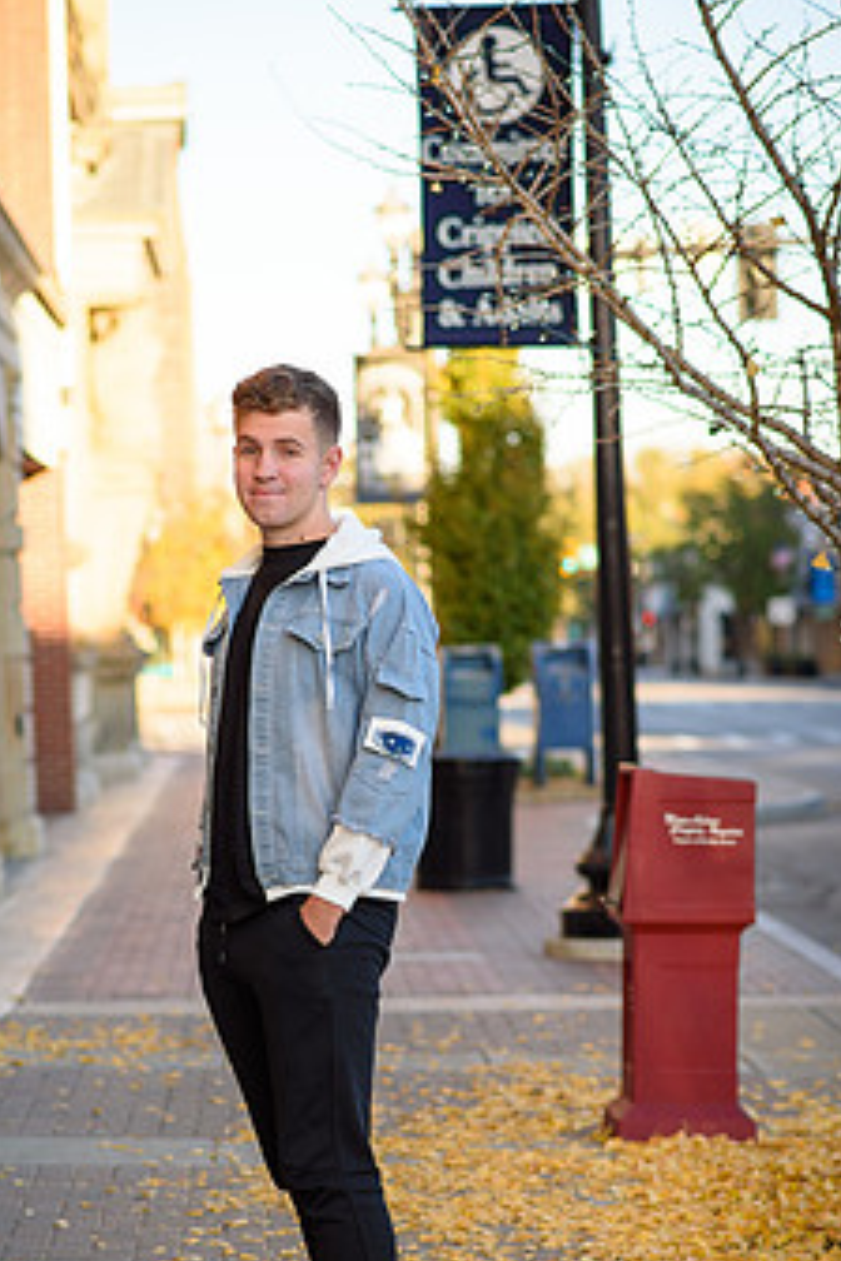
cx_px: 285
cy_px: 837
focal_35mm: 114
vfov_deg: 17.9
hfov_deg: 12.0
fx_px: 3994
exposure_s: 1/800
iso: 100
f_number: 2.8
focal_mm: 85
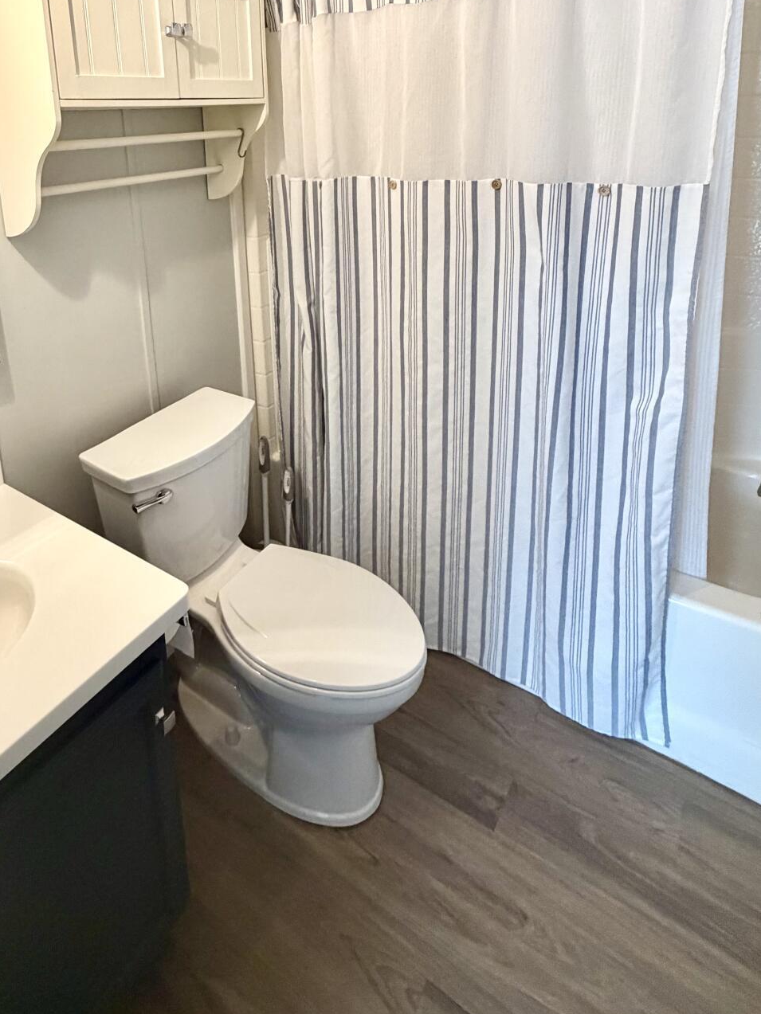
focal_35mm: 22
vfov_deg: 72.0
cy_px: 276
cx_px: 265
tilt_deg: -12.8
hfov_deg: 59.9
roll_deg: +3.4
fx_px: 645
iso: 320
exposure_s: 1/60
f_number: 2.2
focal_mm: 2.22
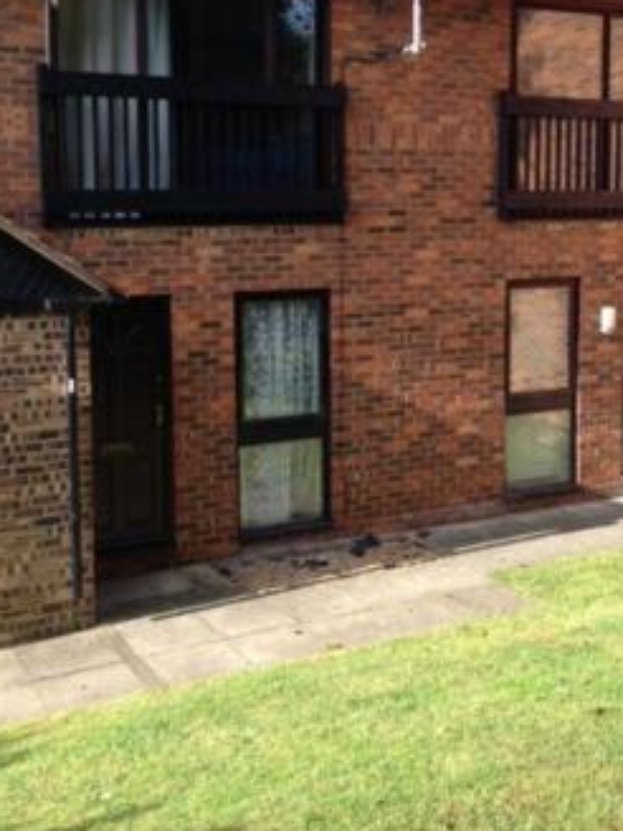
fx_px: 1056
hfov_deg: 32.7
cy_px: 300
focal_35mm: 44
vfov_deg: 42.5
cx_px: 241
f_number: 2.4
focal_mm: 4.13
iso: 50
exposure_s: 1/294
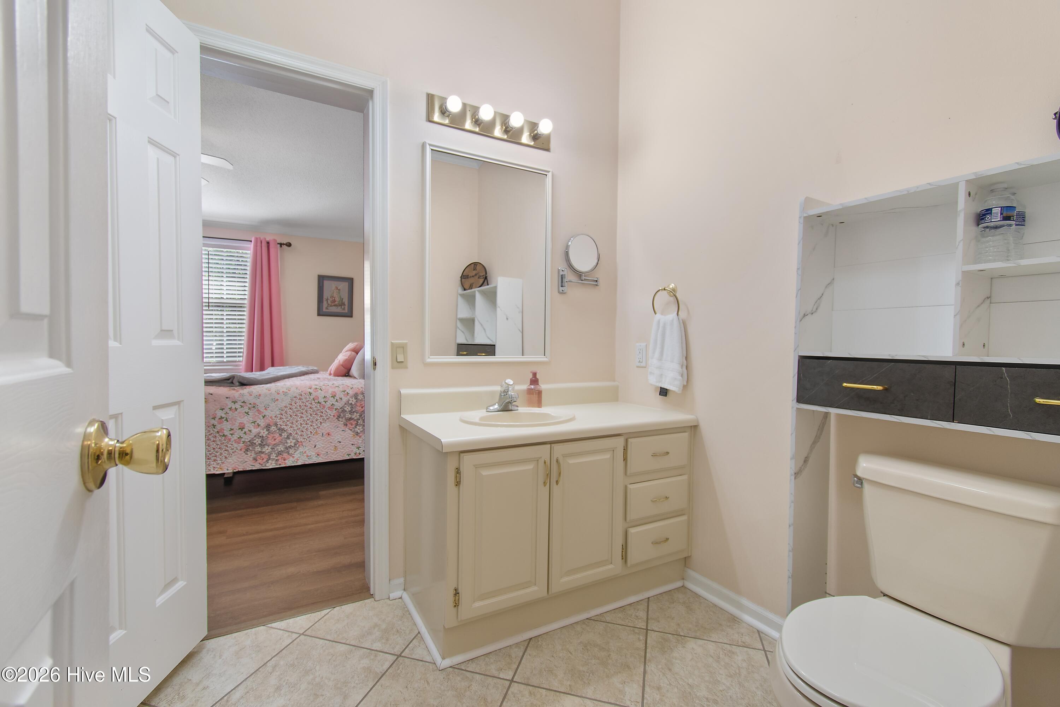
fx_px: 442
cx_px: 530
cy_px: 354
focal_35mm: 15
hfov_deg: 100.4
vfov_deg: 77.3
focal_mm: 10
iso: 100
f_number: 4.5
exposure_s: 1/20
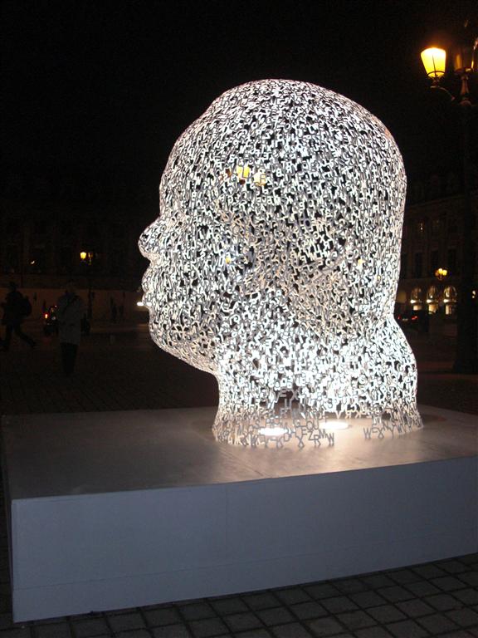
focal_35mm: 36
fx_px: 663
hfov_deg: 39.7
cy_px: 319
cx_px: 239
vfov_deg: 51.4
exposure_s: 1/60
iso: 200
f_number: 2.8
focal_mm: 6.3
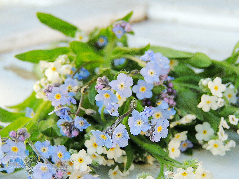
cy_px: 90
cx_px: 120
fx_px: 483
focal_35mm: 70
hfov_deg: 27.8
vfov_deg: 21.0
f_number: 3.9
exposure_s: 1/60
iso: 100
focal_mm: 12.4
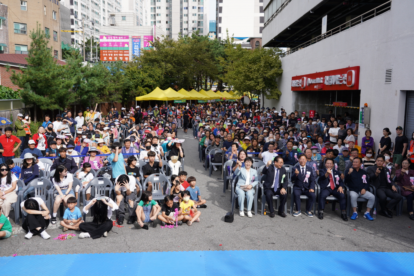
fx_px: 391
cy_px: 138
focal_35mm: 34
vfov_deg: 38.9
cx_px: 207
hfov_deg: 55.8
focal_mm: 34
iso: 100
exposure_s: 1/400
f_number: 4.5
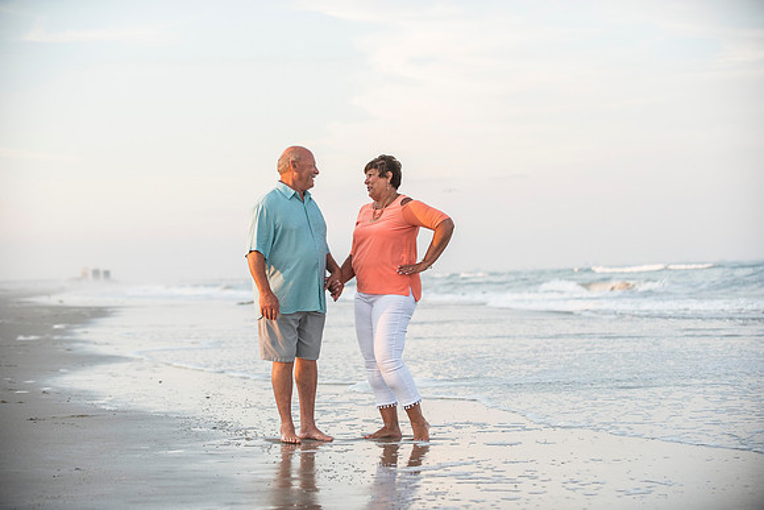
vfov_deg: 15.9
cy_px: 255
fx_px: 1825
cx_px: 382
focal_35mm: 86
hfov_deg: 23.6
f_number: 3.5
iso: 800
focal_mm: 86
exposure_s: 1/2000
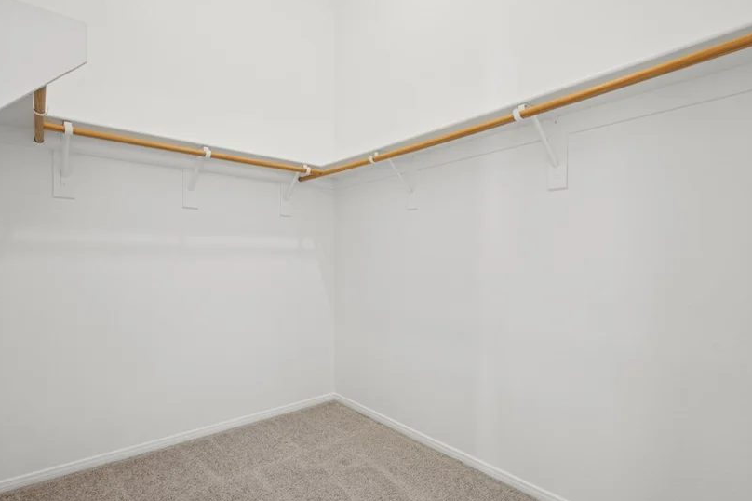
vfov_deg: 64.5
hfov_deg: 86.9
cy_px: 262
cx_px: 390
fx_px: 397
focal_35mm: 19
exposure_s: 1/5
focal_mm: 15
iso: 200
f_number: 8
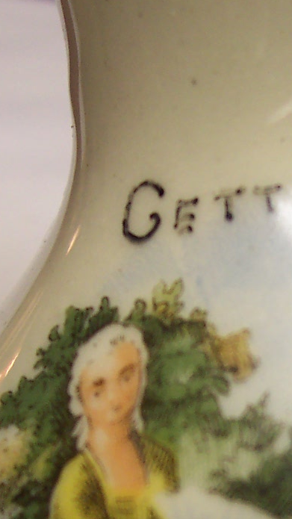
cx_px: 285
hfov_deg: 12.5
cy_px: 424
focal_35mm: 96
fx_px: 1321
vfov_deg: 21.9
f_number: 2.8
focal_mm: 5.6
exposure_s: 1/60
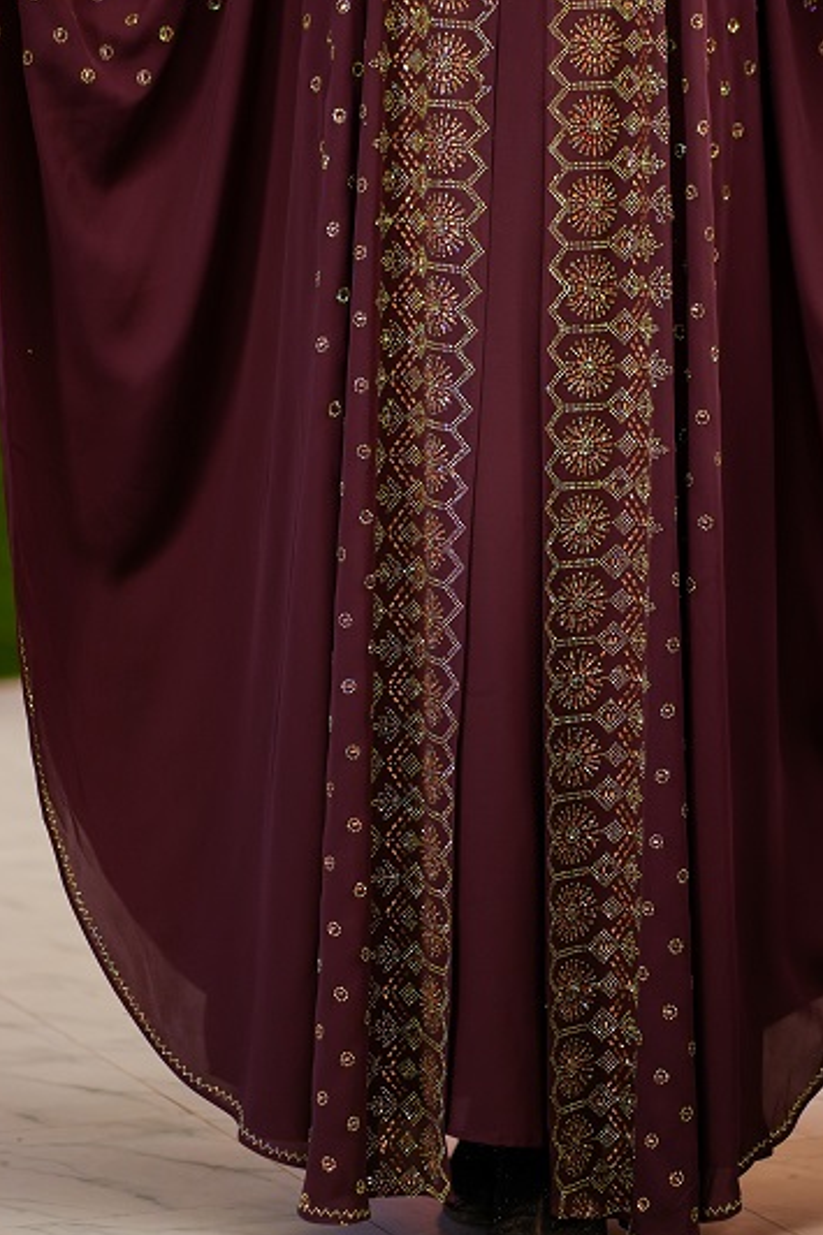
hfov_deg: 10.2
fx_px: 4598
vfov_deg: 15.3
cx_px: 512
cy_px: 466
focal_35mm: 134
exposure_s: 1/100
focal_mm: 85
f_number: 1.8
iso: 320
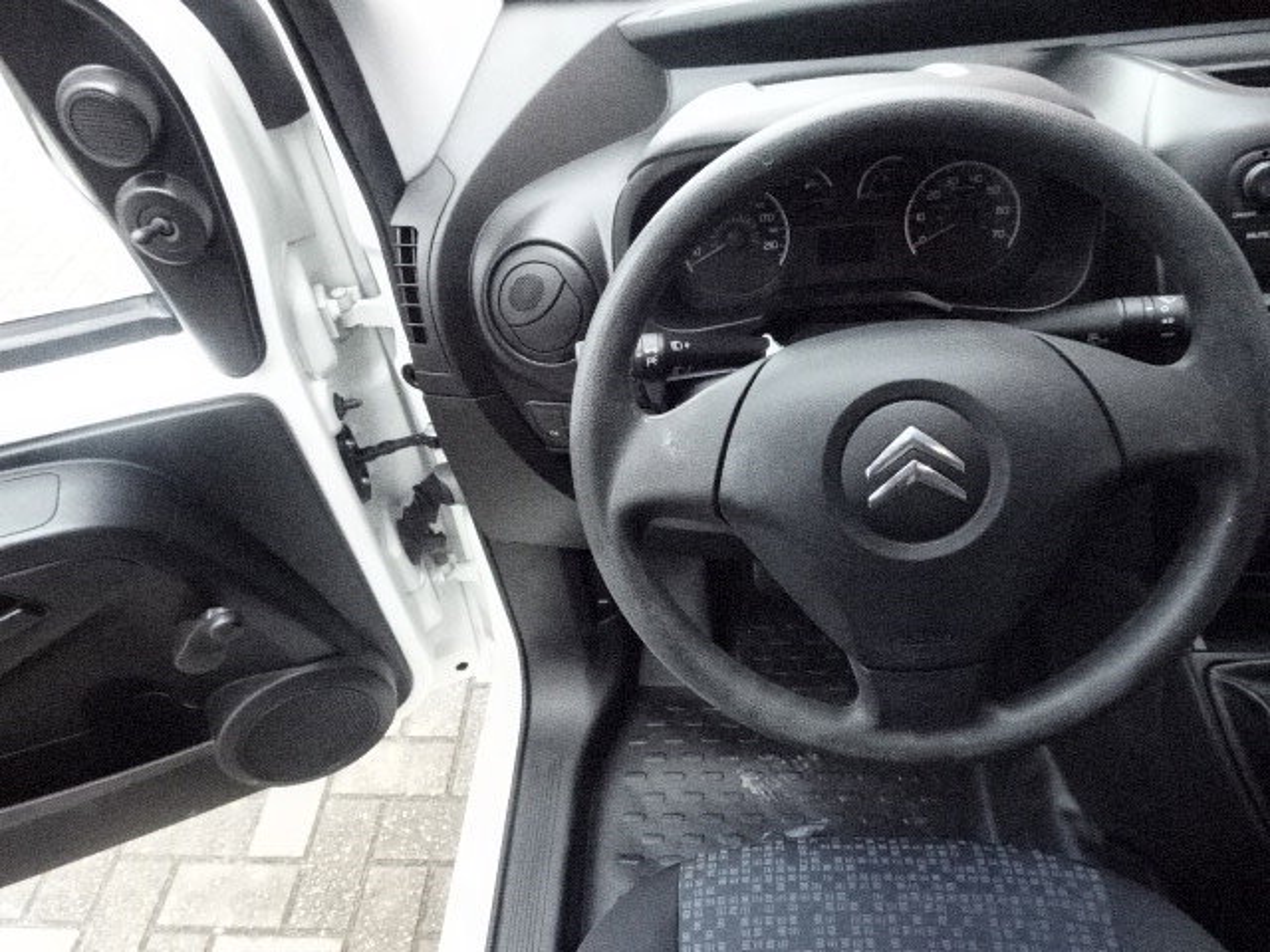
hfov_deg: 71.6
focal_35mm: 24
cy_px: 476
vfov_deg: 56.8
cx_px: 635
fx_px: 881
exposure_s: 1/200
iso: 3200
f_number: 3.5
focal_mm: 4.25
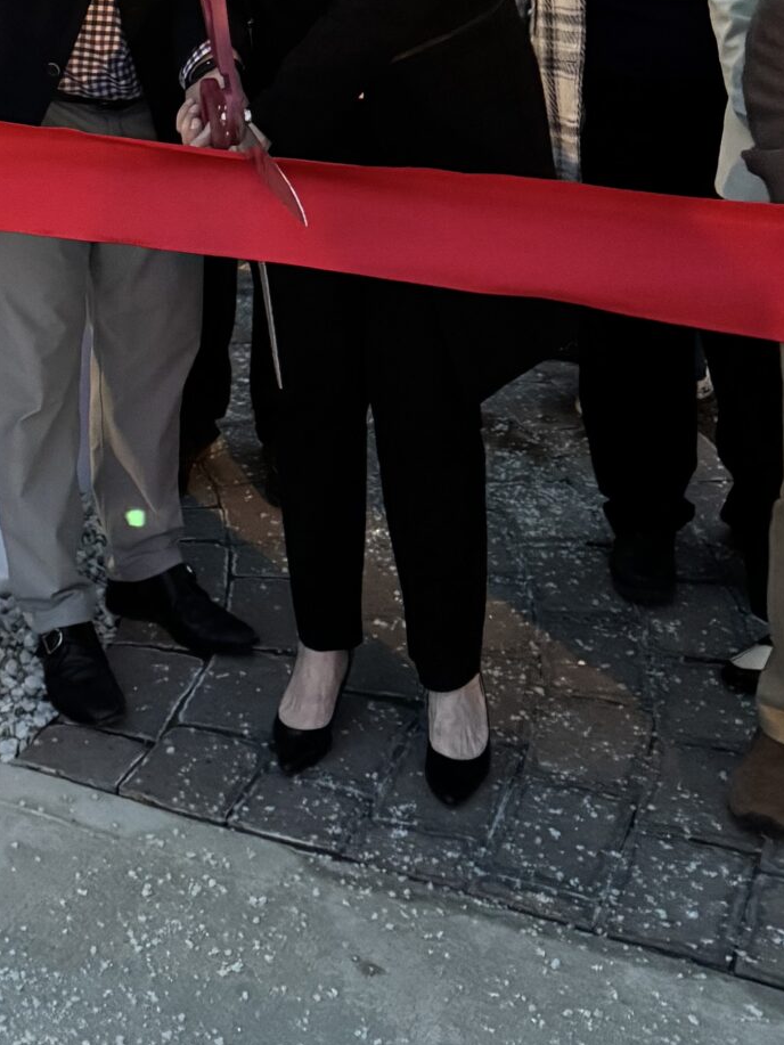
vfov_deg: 27.3
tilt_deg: -9.7
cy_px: -8
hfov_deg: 21.6
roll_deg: +2.5
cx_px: 123
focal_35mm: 67
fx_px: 2023
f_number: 1.78
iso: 1250
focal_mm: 6.76
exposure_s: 1/30
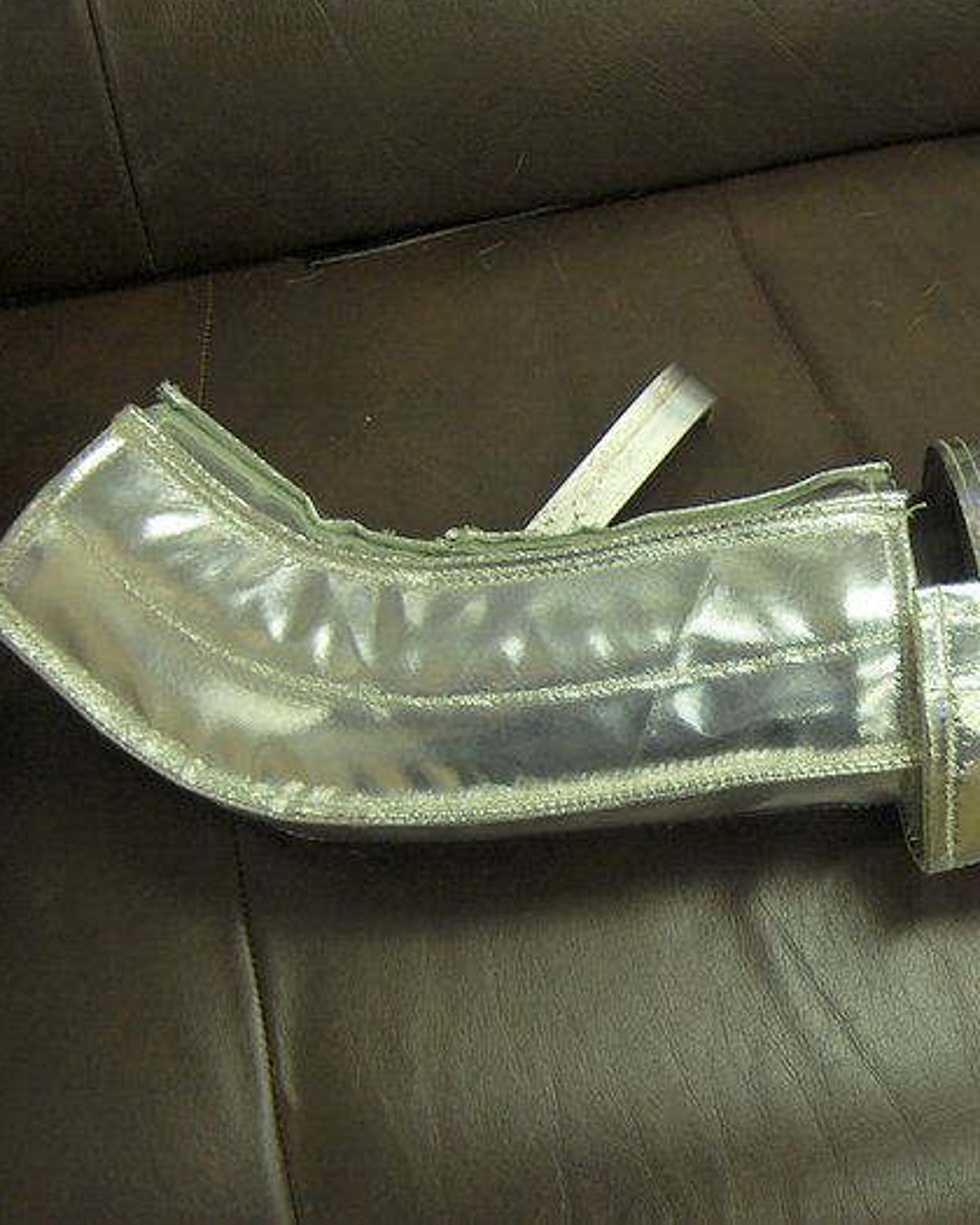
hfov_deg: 25.1
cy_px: 607
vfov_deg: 31.5
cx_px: 737
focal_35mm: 60
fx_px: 2175
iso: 200
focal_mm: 28
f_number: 3.8
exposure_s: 1/30
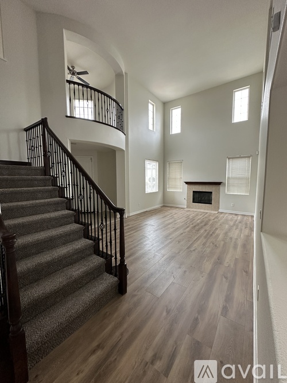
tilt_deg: -4.2
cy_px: 192
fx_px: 155
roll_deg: -0.3
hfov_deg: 85.7
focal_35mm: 14
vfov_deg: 102.1
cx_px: 144
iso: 200
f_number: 2.2
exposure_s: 1/99
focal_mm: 2.22
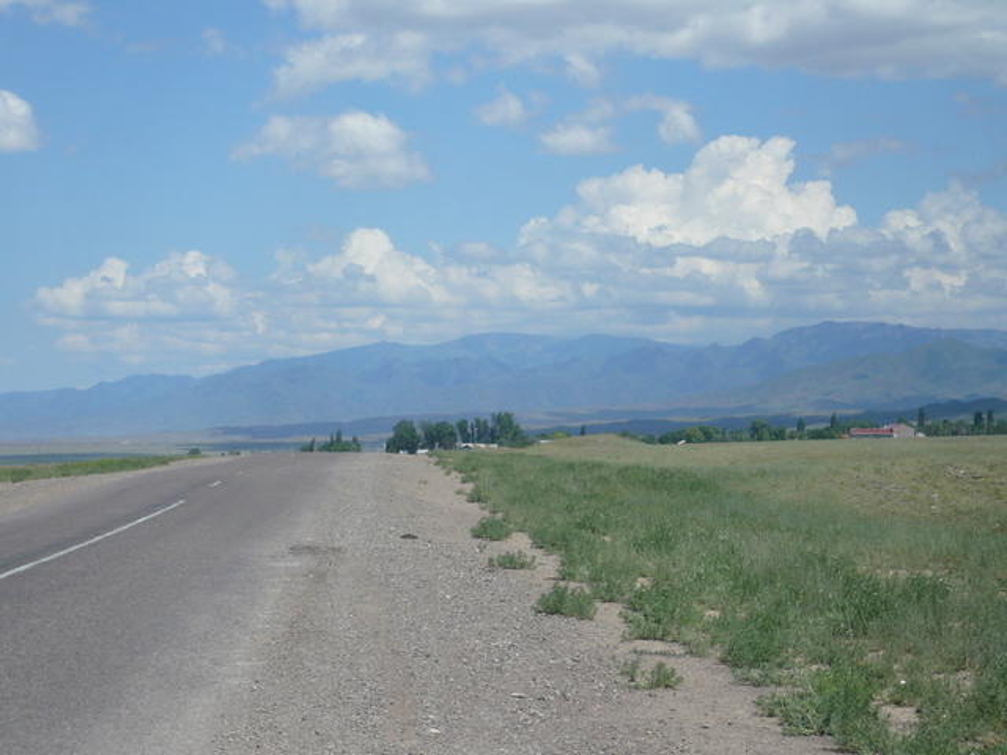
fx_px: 2967
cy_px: 378
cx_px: 504
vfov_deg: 14.5
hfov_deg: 19.3
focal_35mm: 102
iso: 100
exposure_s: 1/800
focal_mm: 16.8
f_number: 5.6
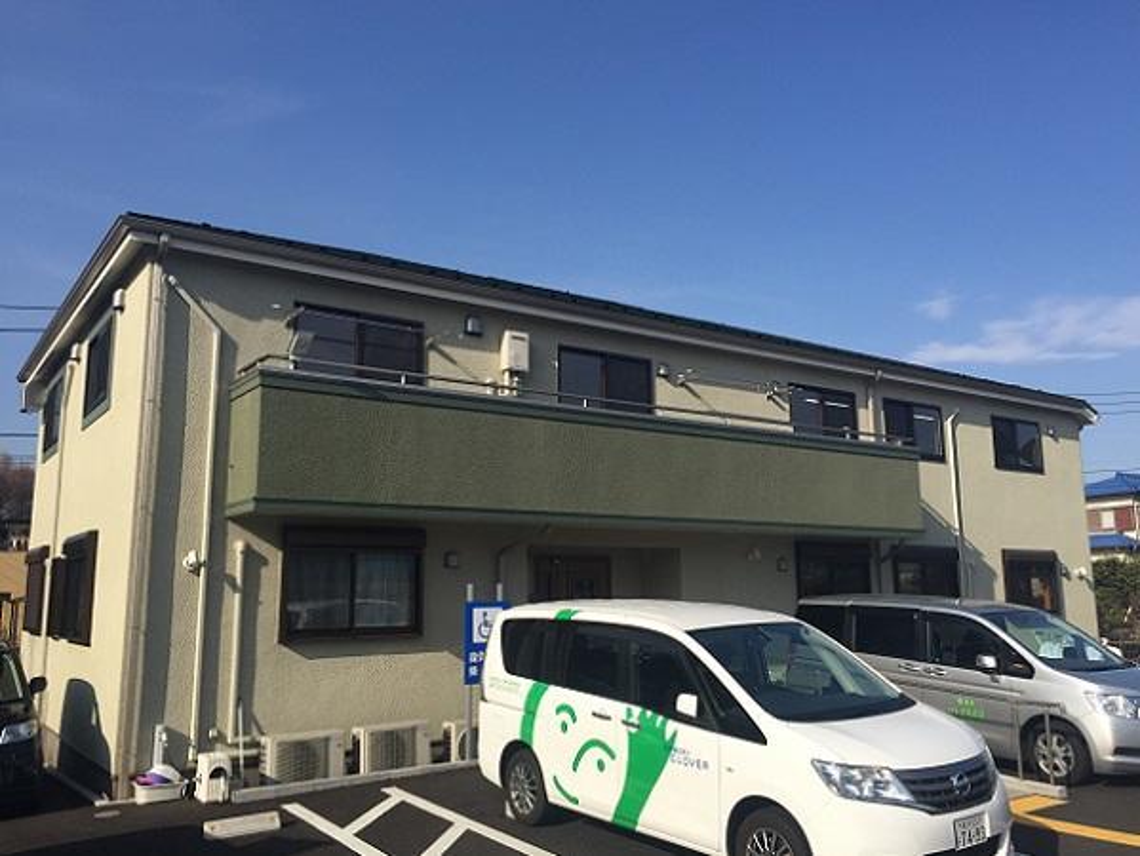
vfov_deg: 48.3
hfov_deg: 61.6
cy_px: 428
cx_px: 570
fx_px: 956
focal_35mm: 29
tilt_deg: +9.3
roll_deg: +0.9
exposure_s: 1/2639
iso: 32
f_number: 2.2
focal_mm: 4.15
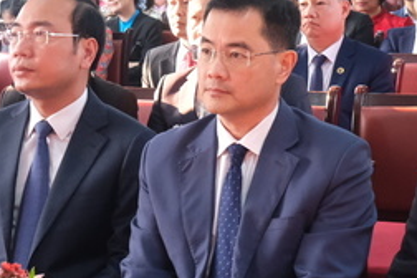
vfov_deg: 12.3
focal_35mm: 111
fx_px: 1286
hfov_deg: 18.4
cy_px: 85
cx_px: 175
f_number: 4
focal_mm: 23.3
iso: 4000
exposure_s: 1/125
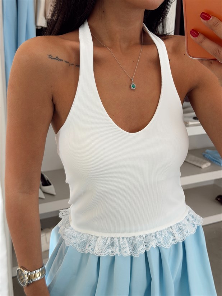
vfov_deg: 39.7
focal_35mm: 48
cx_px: 111
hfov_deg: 30.3
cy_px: 148
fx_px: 410
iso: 50
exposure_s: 1/179
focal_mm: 6.76
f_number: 1.78
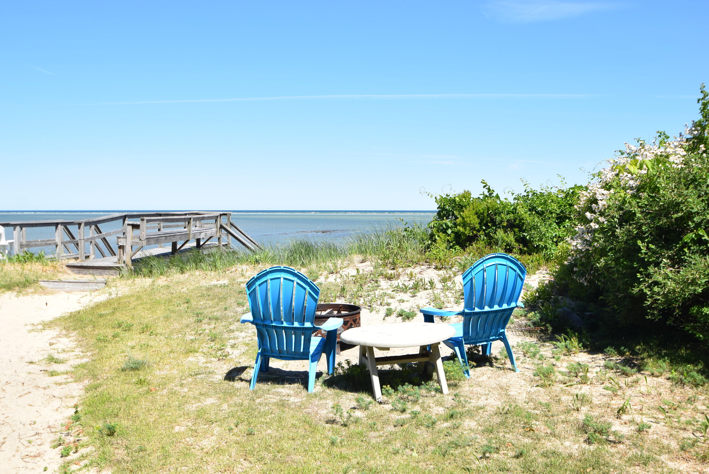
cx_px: 354
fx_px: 710
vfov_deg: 36.9
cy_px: 237
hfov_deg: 53.1
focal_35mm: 36
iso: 200
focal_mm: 24
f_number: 9
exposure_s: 1/320
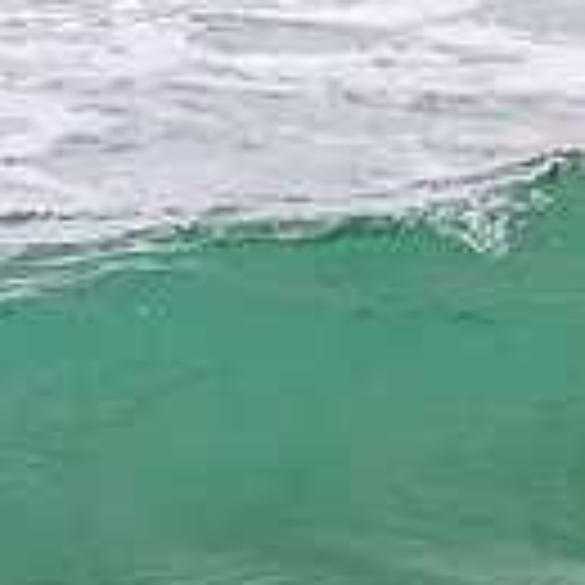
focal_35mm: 3031
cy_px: 619
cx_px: -576
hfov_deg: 0.6
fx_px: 57952
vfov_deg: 0.6
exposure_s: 1/2000
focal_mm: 800
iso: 1400
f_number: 11
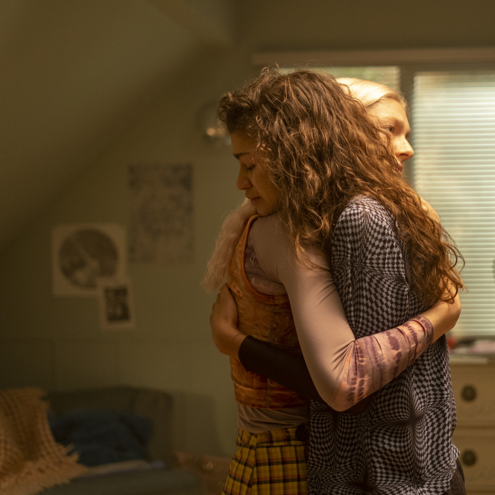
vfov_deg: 25.4
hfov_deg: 25.3
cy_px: 248
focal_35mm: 68
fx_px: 1100
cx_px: 299
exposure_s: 1/125
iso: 1250
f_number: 1.4
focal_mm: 35
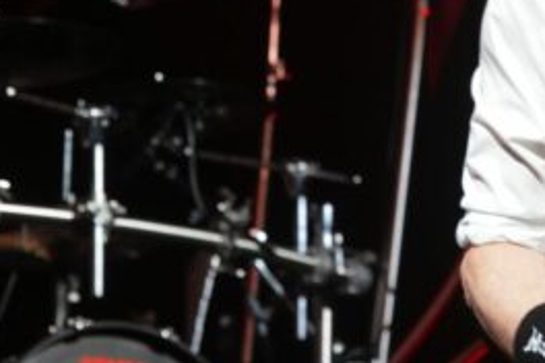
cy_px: -64
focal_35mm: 262
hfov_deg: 7.7
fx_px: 3966
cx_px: 751
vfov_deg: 5.2
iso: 400
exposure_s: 1/100
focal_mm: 60
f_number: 4.5
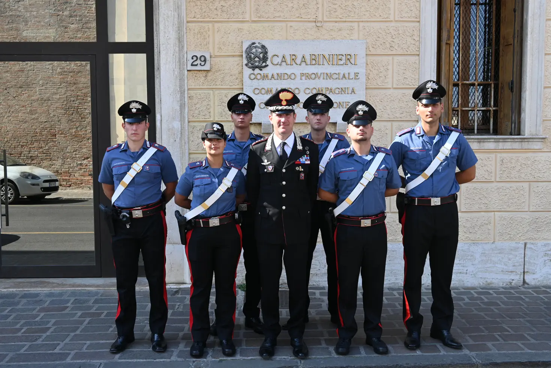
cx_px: 276
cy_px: 184
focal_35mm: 36
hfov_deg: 53.1
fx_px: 551
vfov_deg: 36.9
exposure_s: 1/250
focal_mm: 24
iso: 180
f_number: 5.6
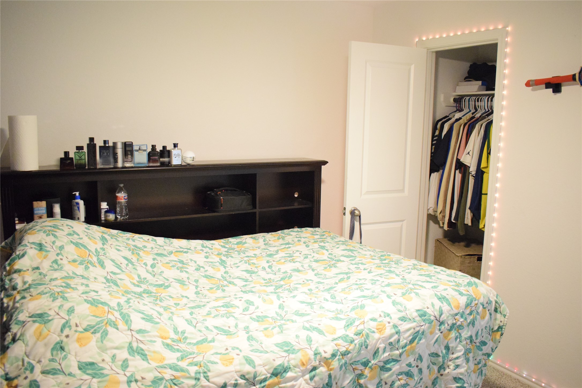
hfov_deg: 61.9
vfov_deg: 43.6
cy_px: 194
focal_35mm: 30
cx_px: 291
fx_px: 485
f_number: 3.5
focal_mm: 20
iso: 5000
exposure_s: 1/60
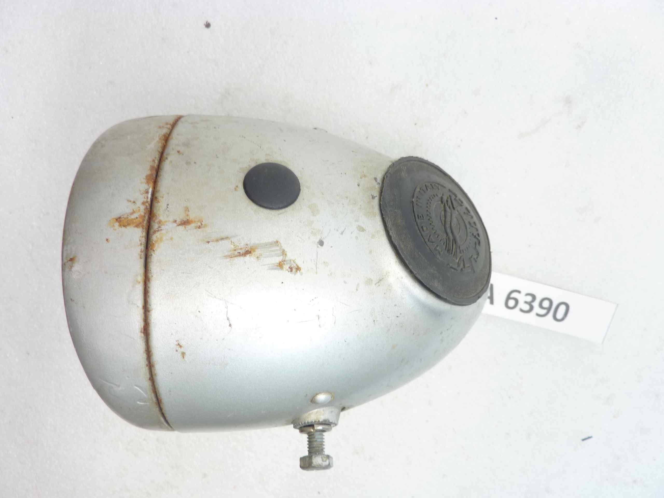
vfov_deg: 54.9
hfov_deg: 69.4
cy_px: 249
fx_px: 480
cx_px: 332
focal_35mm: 25
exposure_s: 1/13
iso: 80
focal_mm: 4.1
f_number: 3.3
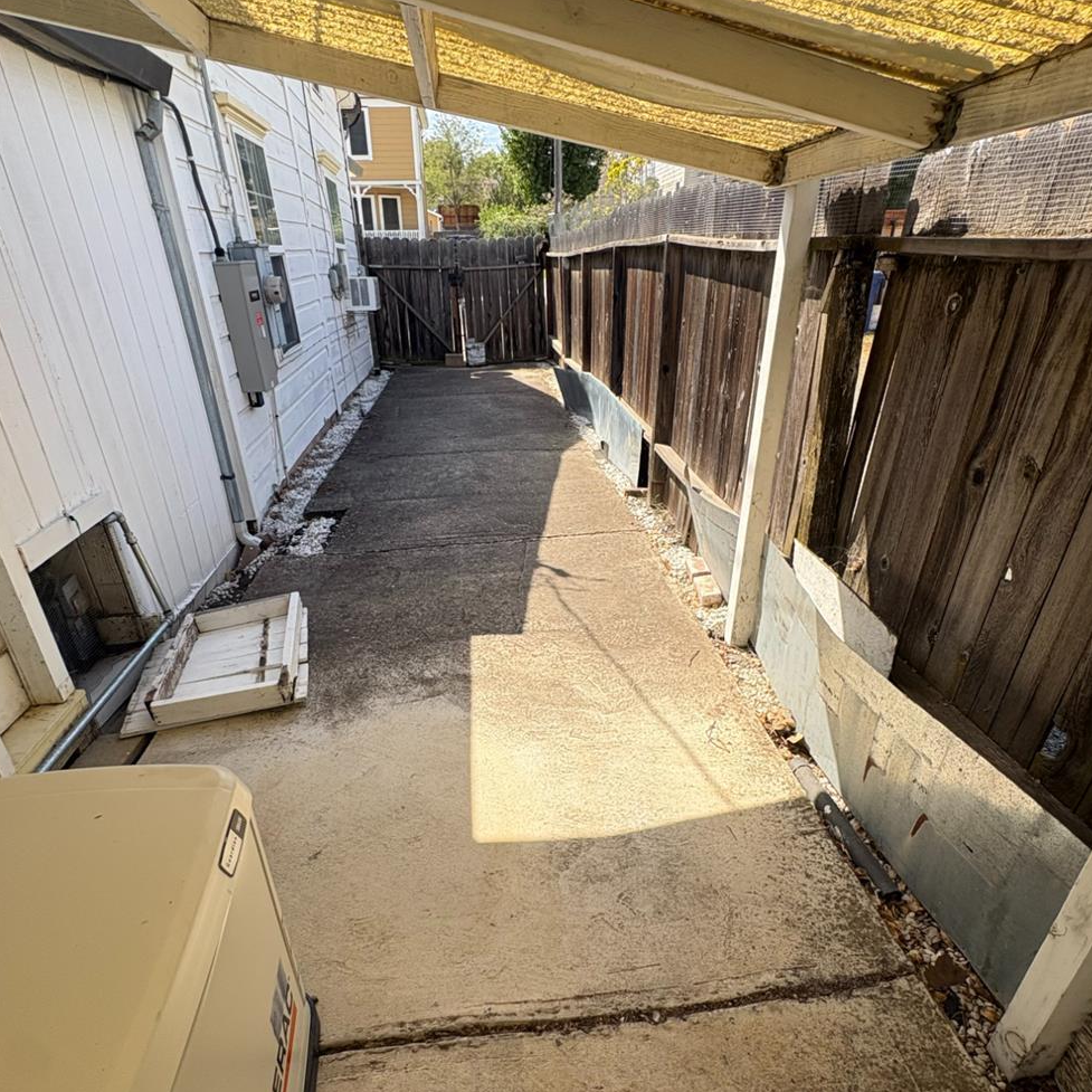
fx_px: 678
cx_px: 518
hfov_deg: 77.6
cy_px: 638
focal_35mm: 19
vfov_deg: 77.1
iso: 64
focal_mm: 2.22
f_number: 2.2
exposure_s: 1/445
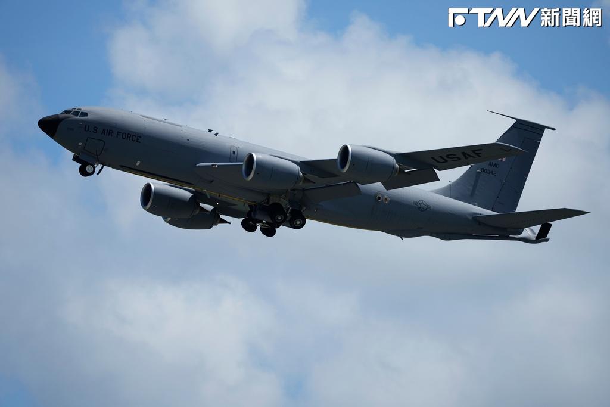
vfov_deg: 3.4
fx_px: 6778
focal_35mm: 400
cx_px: 305
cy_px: 204
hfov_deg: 5.2
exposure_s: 1/4000
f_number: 2.8
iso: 100
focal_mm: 400
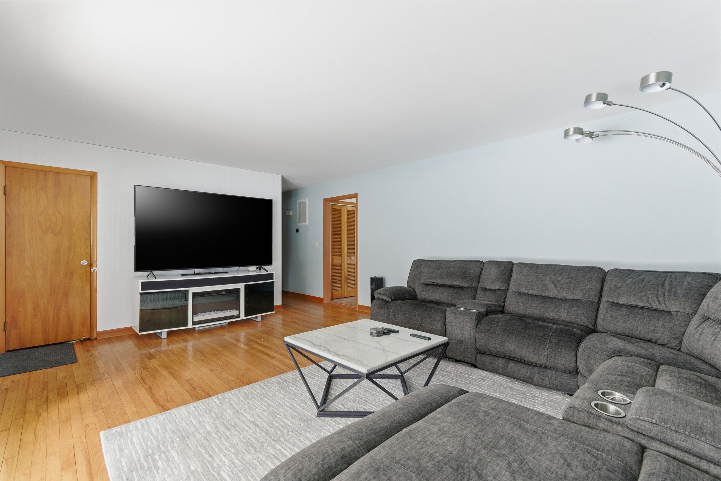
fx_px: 320
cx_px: 360
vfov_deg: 73.8
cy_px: 240
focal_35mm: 16
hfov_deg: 96.7
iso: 640
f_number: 9
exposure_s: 1/800
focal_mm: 16
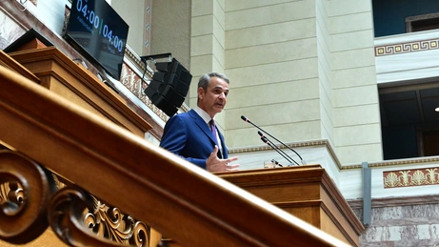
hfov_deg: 34.4
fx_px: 710
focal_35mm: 61
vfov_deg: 19.7
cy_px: 125
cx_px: 218
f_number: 6.3
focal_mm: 38
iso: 8000
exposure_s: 1/320
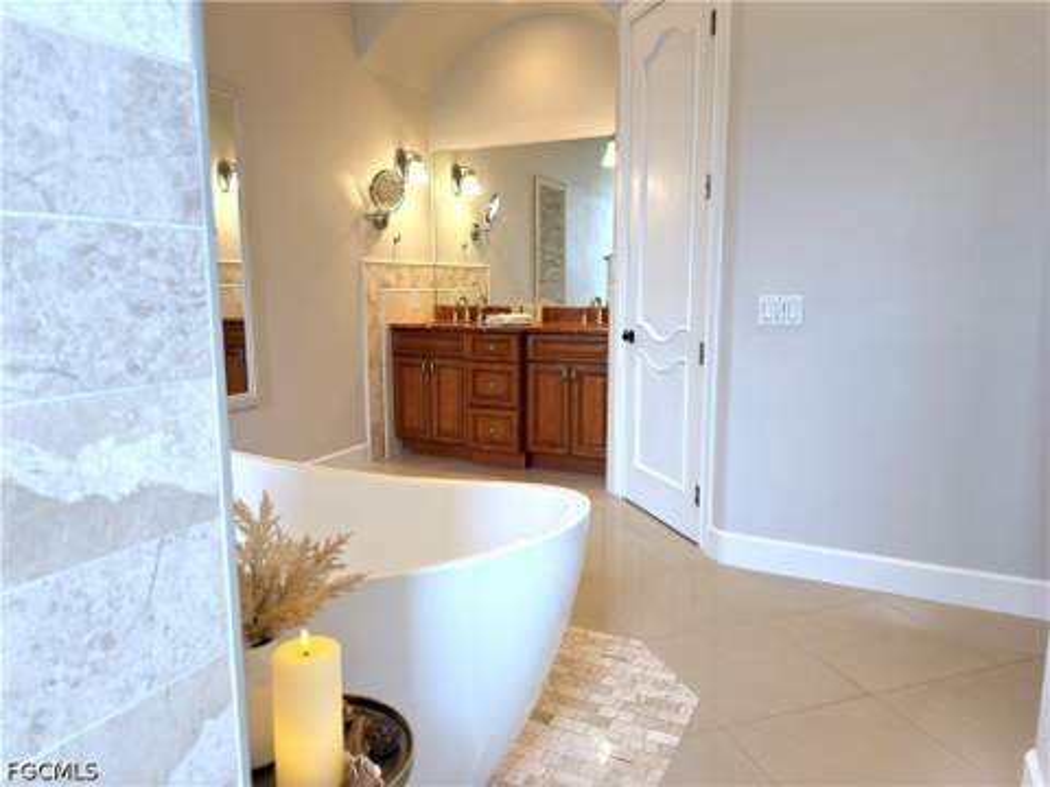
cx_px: 525
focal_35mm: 24
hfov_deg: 71.6
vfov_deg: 56.8
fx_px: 728
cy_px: 394
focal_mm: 6.76
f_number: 1.78
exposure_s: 1/60
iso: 160
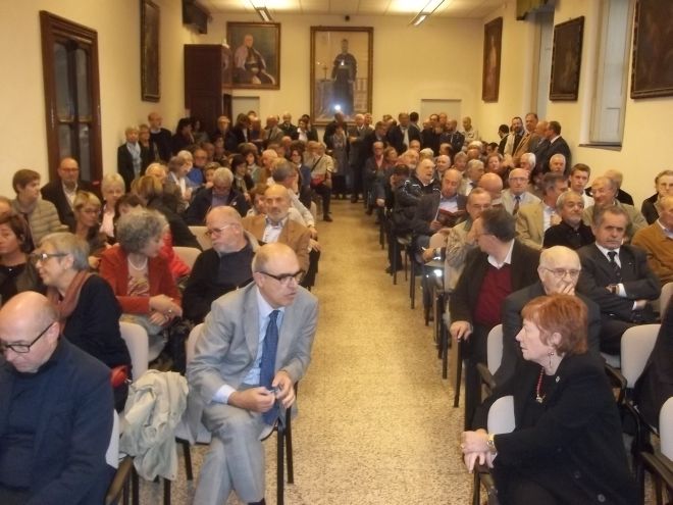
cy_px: 252
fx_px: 700
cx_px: 336
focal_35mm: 36
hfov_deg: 51.4
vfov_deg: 39.7
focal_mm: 6.5
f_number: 3.1
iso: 320
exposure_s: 1/30
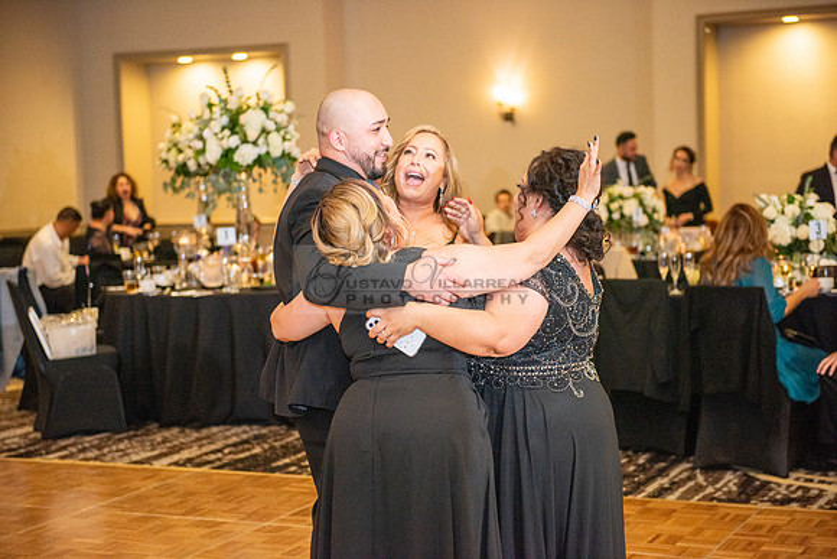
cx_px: 418
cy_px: 280
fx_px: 1628
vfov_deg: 19.5
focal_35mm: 70
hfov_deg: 28.8
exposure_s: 1/250
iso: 1600
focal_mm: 70
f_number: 2.8
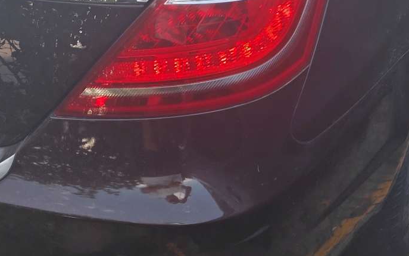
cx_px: 120
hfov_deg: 24.5
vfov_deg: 15.3
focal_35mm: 84
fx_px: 936
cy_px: 7
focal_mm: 7.62
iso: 50
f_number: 1.6
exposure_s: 1/625
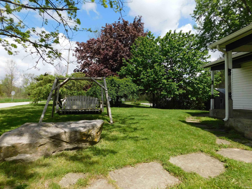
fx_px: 175
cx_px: 126
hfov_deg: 71.6
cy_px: 94
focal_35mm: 24
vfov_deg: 56.8
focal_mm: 4.1
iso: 125
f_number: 6
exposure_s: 1/400
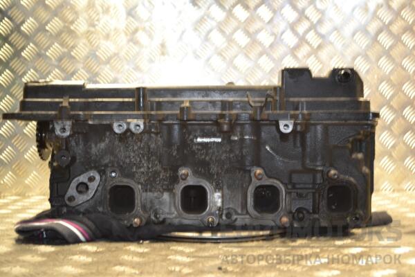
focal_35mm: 48
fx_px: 553
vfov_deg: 28.1
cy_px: 138
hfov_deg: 41.1
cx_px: 208
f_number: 4.8
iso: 900
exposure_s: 1/60
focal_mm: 32
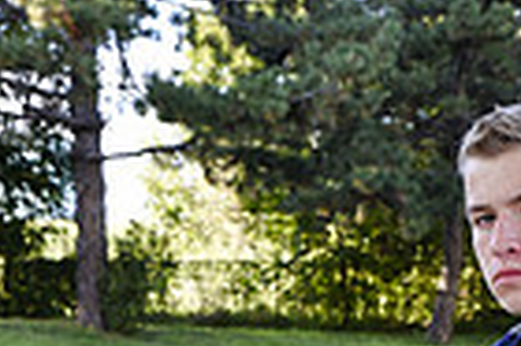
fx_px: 2096
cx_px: 242
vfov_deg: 8.9
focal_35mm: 145
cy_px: 690
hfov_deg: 14.2
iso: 200
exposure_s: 1/100
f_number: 5
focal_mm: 35
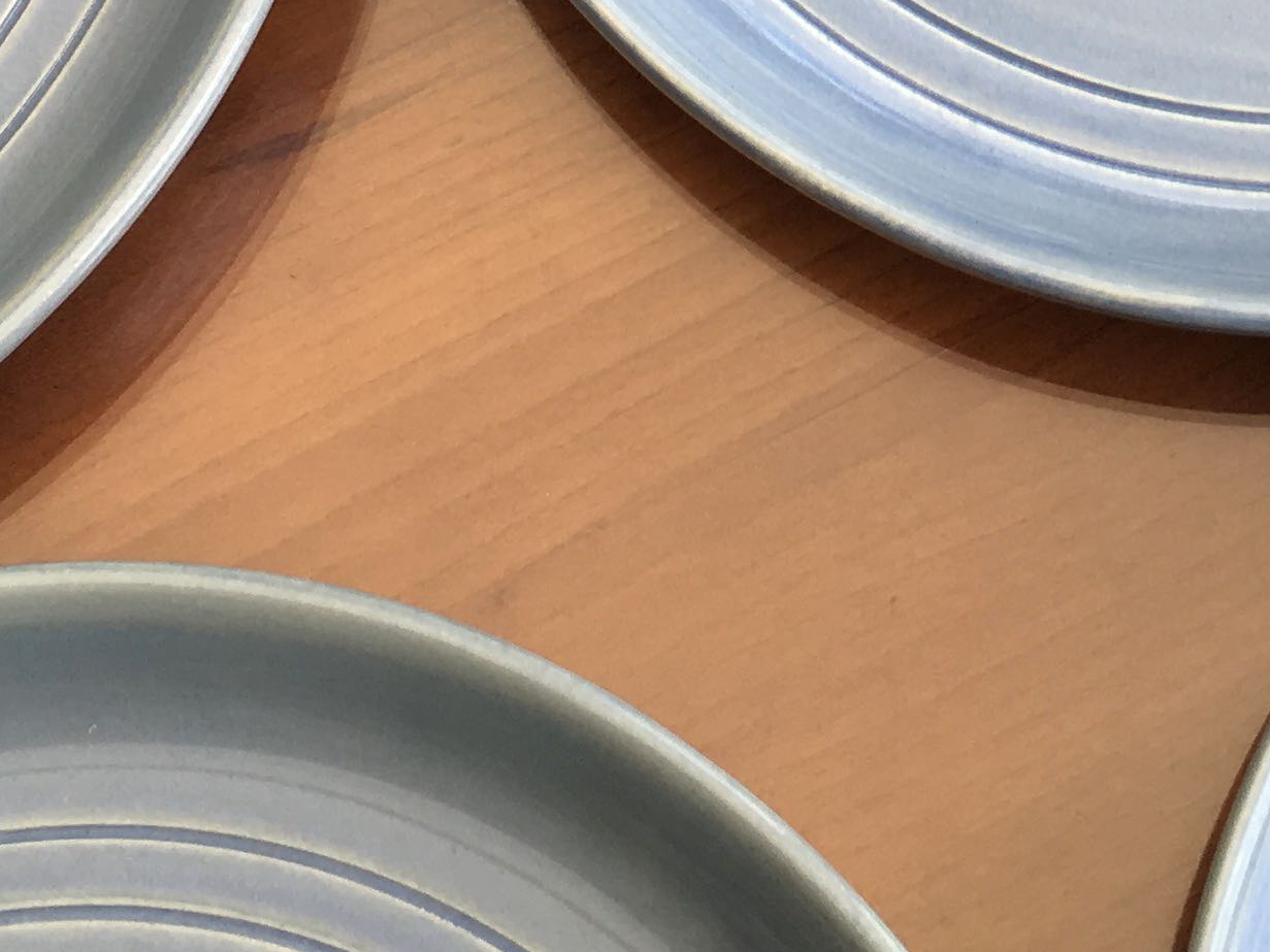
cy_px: -390
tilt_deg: -65.9
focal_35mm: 95
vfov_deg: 14.7
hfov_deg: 20.5
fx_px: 3485
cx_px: 957
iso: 25
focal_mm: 4.15
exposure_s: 1/180
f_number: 2.2
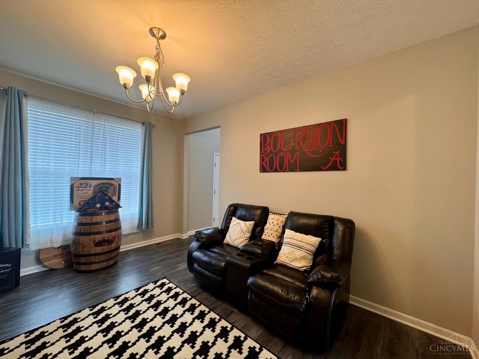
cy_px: 180
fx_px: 194
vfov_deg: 85.7
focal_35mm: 14
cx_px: 240
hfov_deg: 102.1
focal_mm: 2.22
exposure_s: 1/60
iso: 200
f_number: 2.2
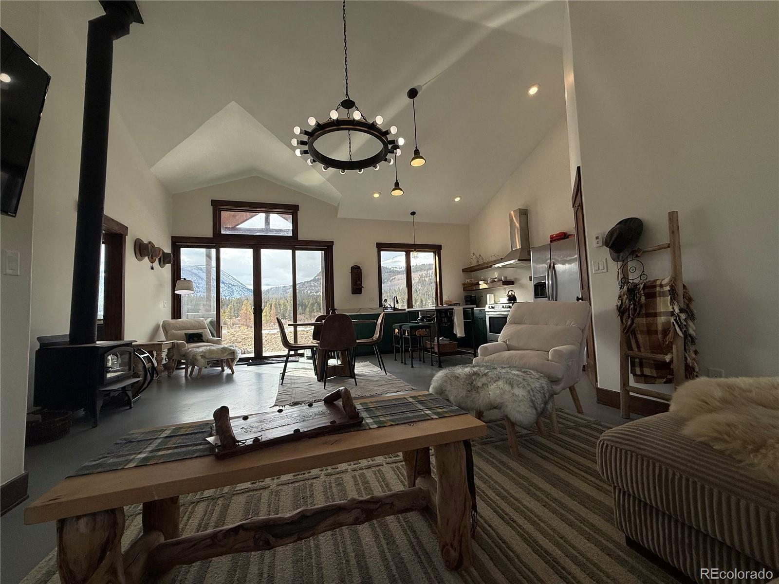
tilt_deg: +3.8
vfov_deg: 85.7
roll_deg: +2.3
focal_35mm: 14
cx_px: 390
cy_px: 292
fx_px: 315
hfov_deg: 102.1
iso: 64
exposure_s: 1/486
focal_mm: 2.22
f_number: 2.2
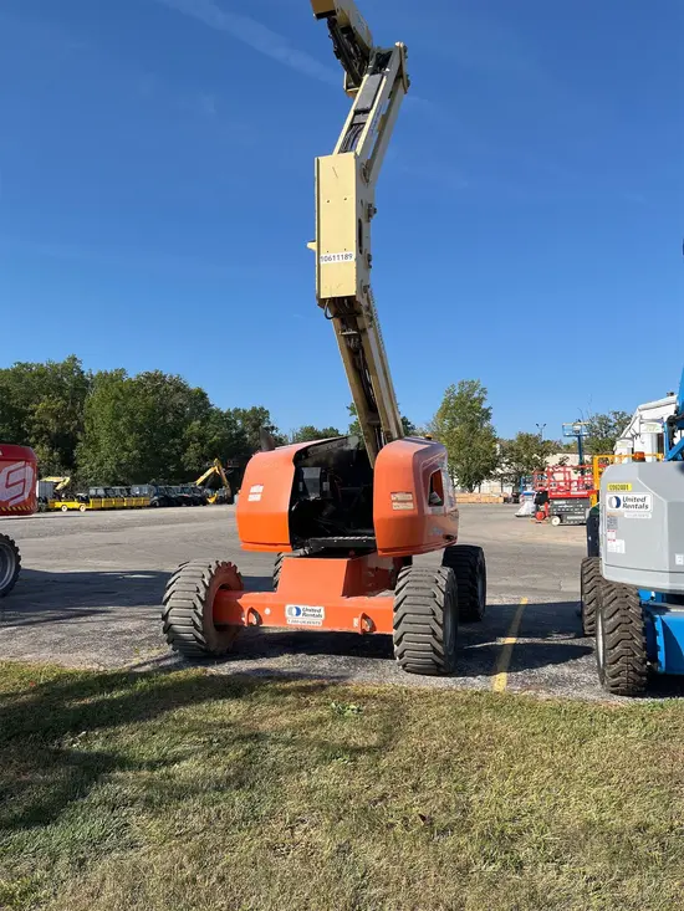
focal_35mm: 26
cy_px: 456
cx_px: 342
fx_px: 685
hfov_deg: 53.1
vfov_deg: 67.3
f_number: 1.6
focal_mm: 5.1
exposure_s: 1/3049
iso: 50
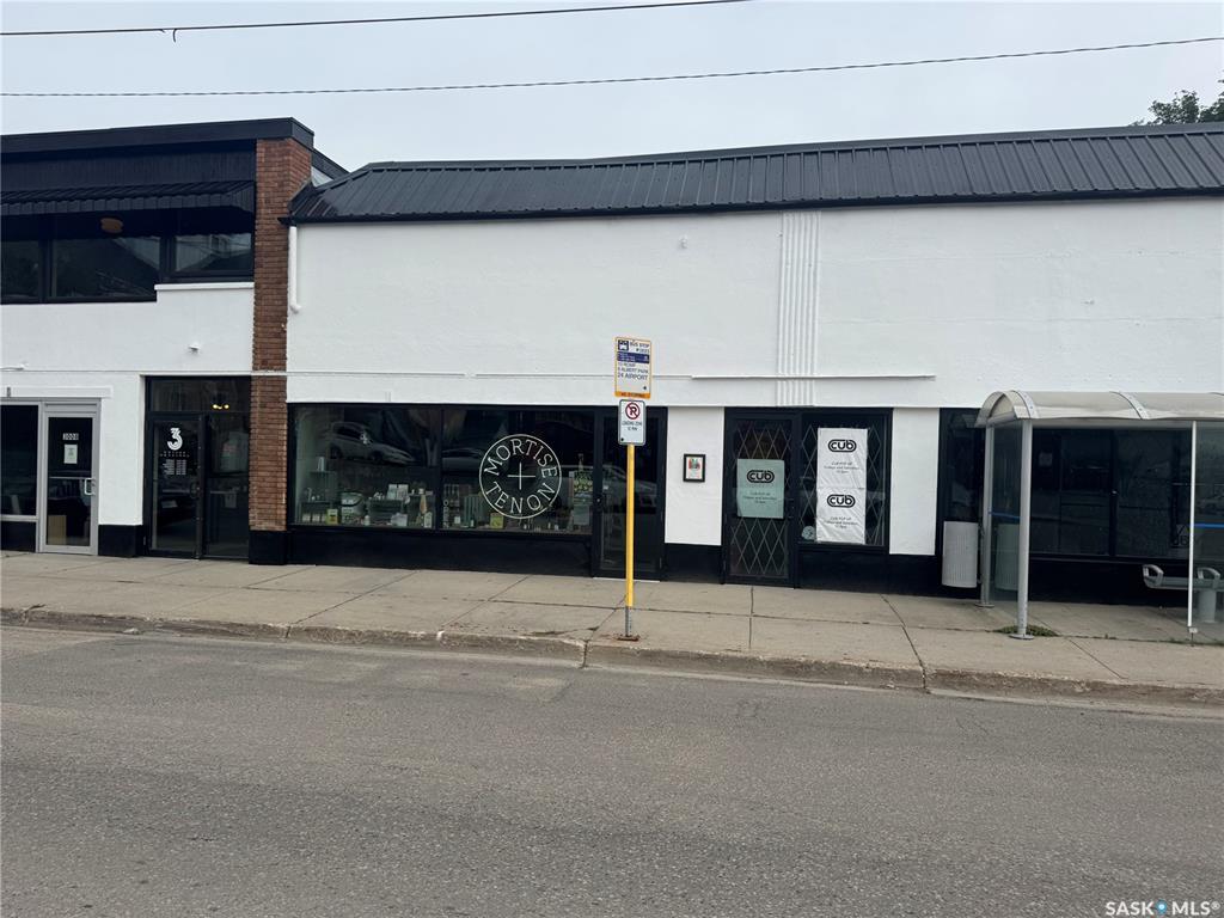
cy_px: 459
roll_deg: -0.5
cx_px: 612
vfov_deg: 56.8
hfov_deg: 71.6
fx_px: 849
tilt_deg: +2.0
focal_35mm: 24
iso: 80
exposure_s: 1/4950
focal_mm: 6.76
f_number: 1.78
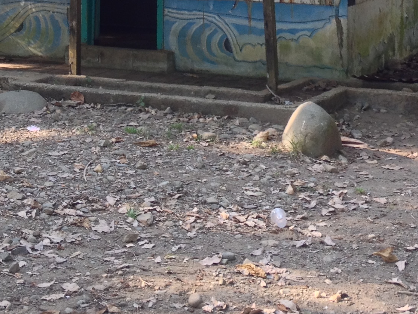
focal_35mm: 103
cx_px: 226
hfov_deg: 19.1
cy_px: -136
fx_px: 1244
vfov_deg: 13.6
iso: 50
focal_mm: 4.28
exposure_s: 1/60
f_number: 2.4
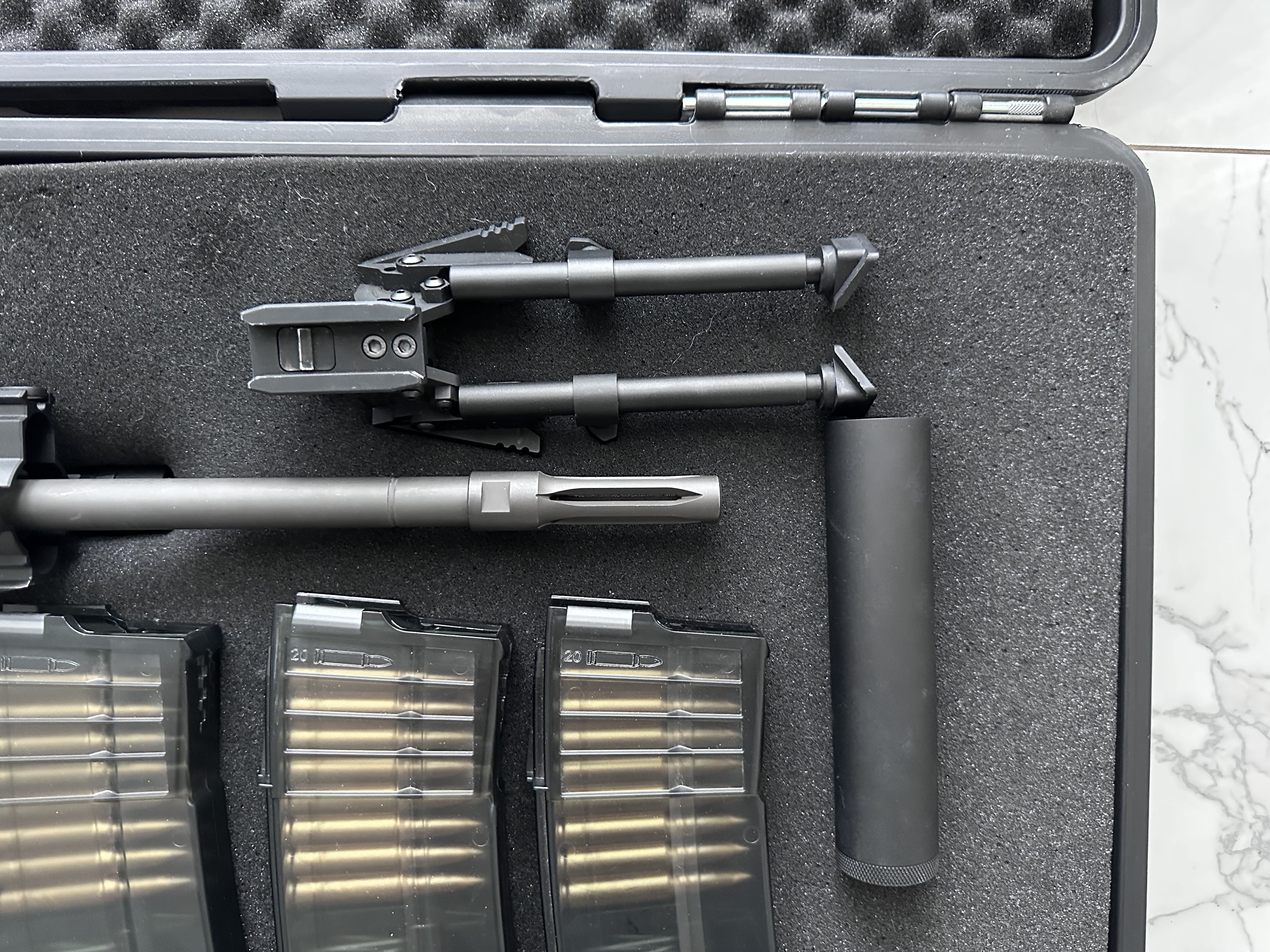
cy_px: 476
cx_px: 635
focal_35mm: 24
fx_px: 881
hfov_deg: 71.6
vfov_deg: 56.8
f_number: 1.78
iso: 1000
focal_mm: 6.86
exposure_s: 1/40
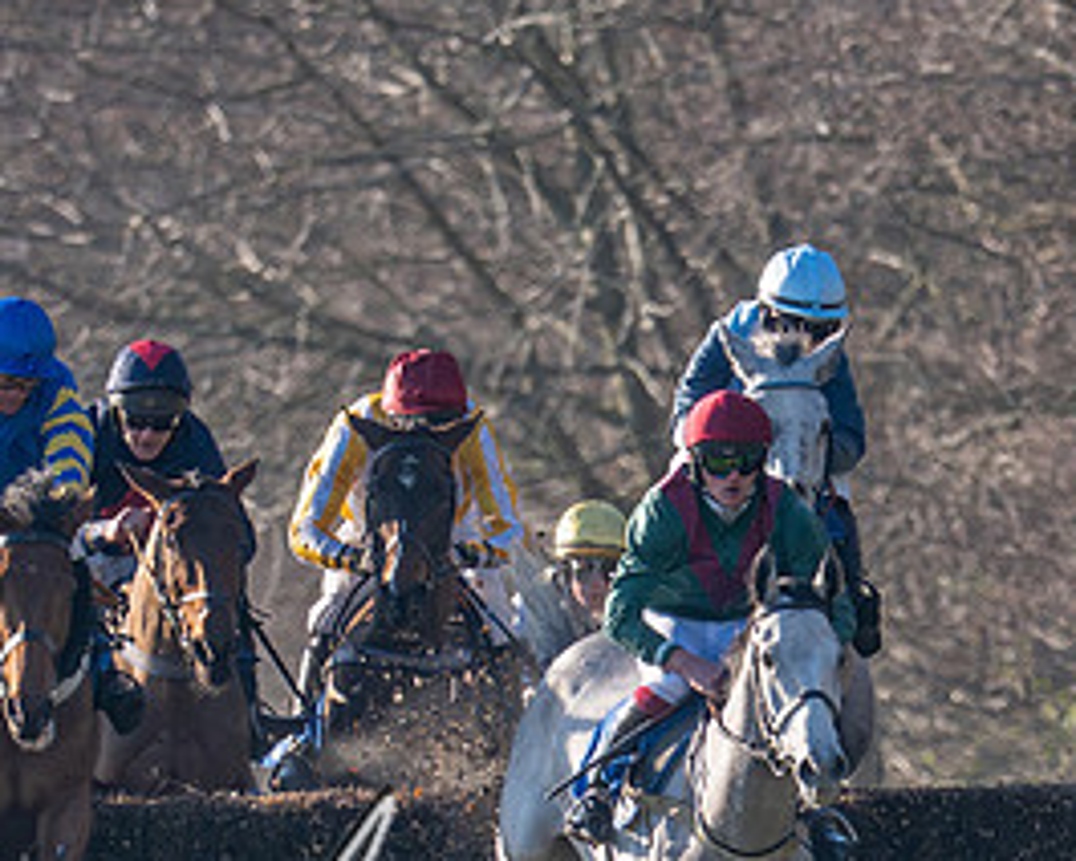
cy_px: 848
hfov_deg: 1.0
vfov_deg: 0.8
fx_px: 59041
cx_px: 947
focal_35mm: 1854
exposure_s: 1/2000
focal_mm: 400
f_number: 5
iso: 400
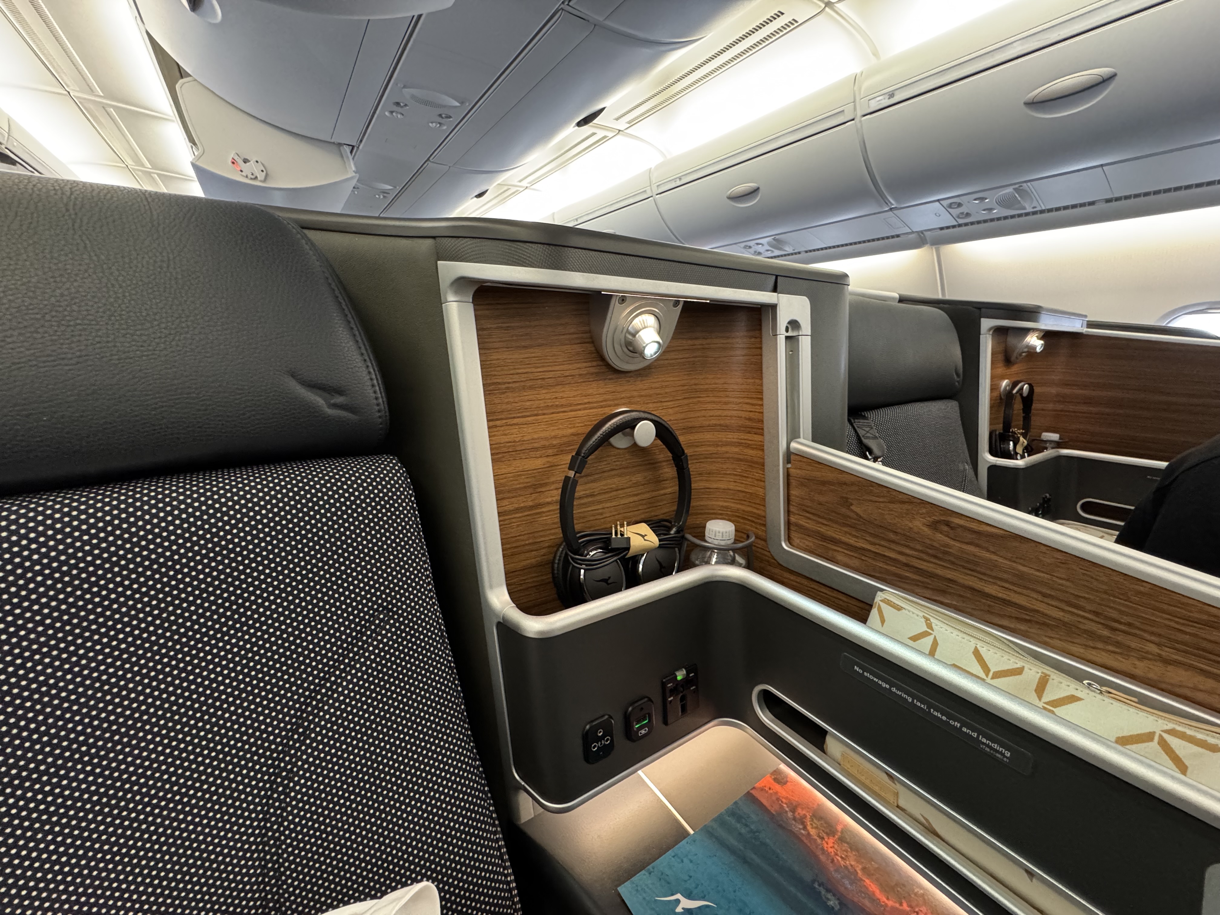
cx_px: 610
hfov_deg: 102.1
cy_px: 458
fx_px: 493
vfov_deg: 85.7
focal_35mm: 14
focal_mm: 2.22
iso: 640
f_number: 2.2
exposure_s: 1/55
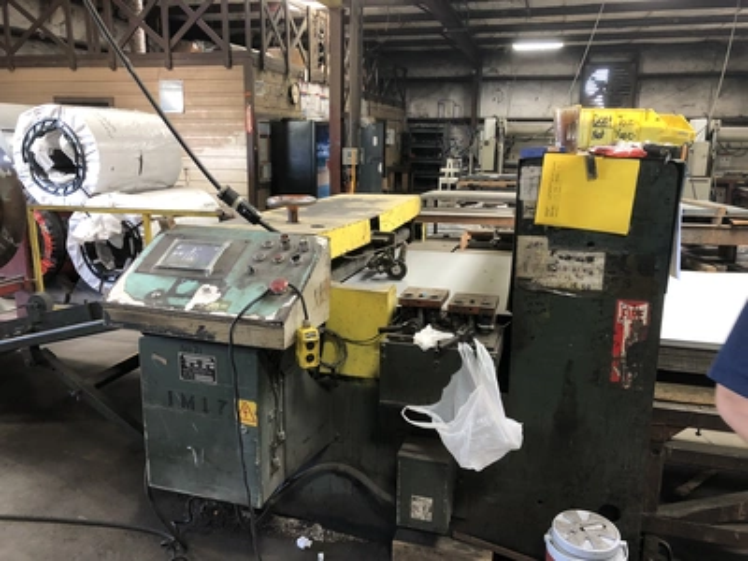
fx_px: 605
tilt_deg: -13.3
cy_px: 280
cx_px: 374
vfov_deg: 49.7
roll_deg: +1.7
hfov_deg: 63.4
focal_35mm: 28
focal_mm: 4
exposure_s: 1/17
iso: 40
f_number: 1.8
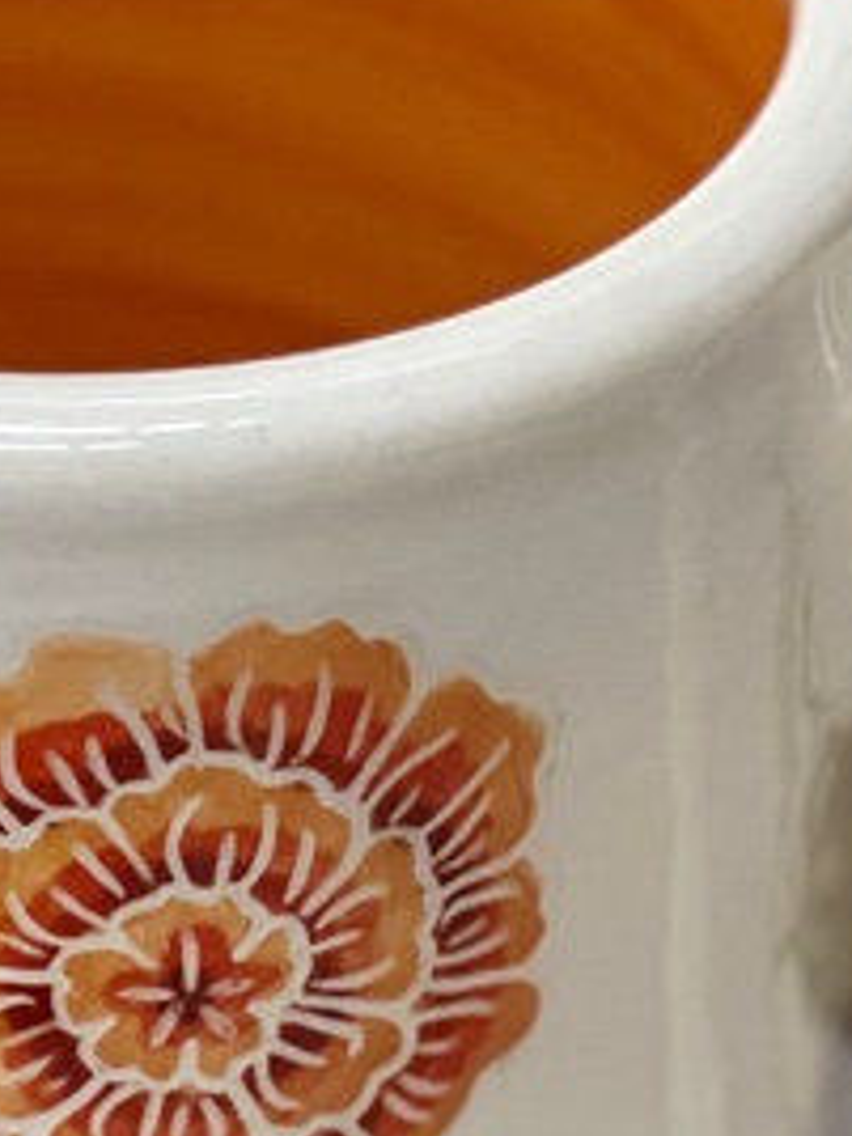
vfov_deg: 5.7
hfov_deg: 4.3
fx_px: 11322
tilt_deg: -28.0
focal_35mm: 345
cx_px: -297
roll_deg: -2.0
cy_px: -708
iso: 100
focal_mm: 9
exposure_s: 1/121
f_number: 2.8
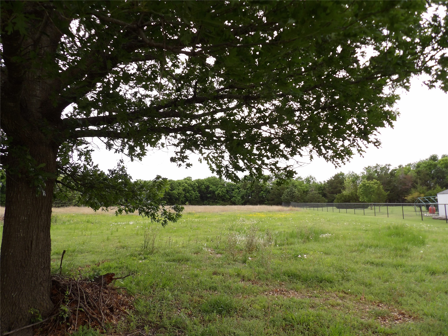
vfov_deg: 56.8
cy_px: 168
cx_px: 224
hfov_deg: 71.6
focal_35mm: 24
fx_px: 311
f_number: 3.2
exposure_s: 1/463
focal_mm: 4.3
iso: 100
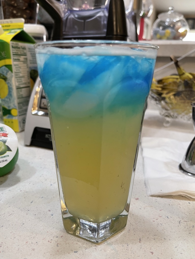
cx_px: 98
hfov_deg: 53.1
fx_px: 195
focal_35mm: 26
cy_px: 130
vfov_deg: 67.3
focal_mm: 5.1
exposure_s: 1/60
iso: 200
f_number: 1.6
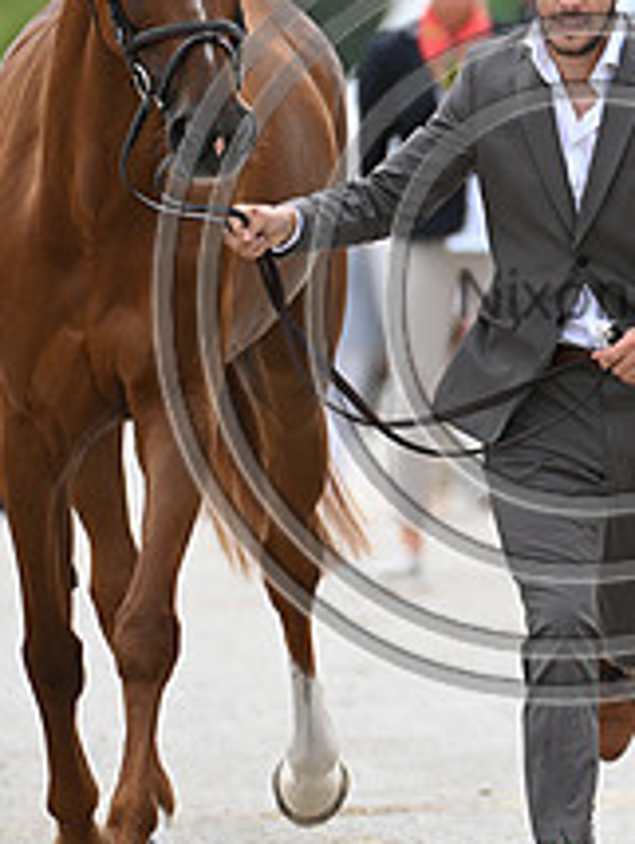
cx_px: 517
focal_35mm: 990
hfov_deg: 1.5
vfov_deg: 2.0
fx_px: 24166
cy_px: 243
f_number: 5.6
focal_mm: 380
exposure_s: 1/1600
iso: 500
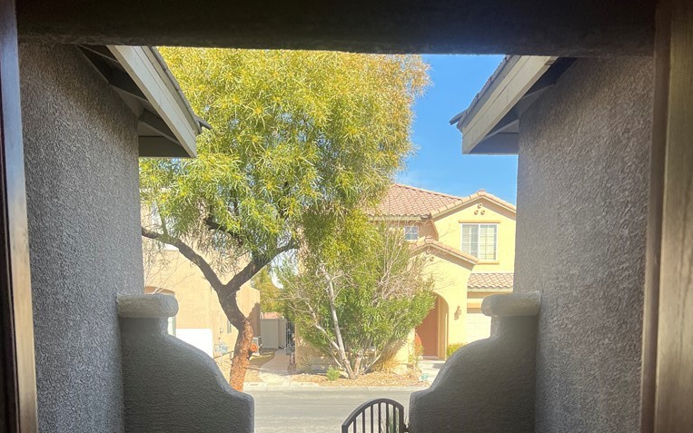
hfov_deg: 52.7
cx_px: 347
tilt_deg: -9.0
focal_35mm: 37
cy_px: 392
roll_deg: +1.2
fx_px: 699
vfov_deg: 32.7
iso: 50
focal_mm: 5.7
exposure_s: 1/866
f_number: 1.5
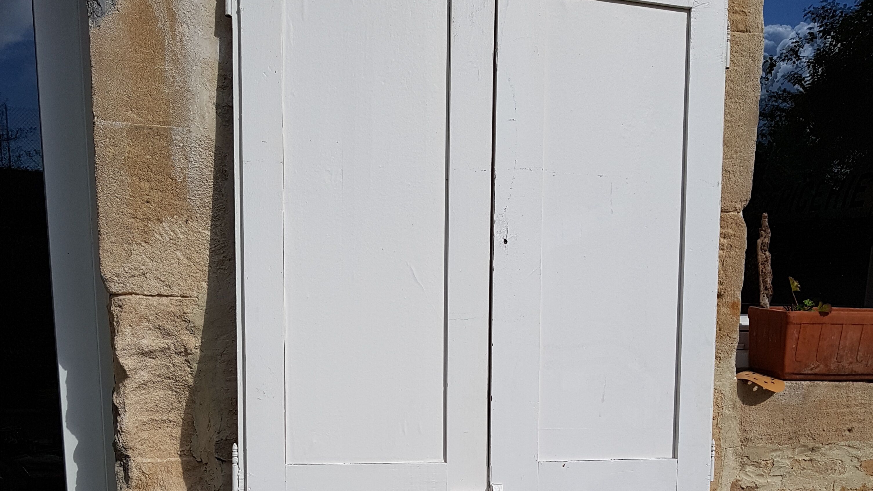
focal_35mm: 38
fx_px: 880
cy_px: 463
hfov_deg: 52.8
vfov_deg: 29.6
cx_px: 439
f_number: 1.7
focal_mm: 4.2
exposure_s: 1/4288
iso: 50
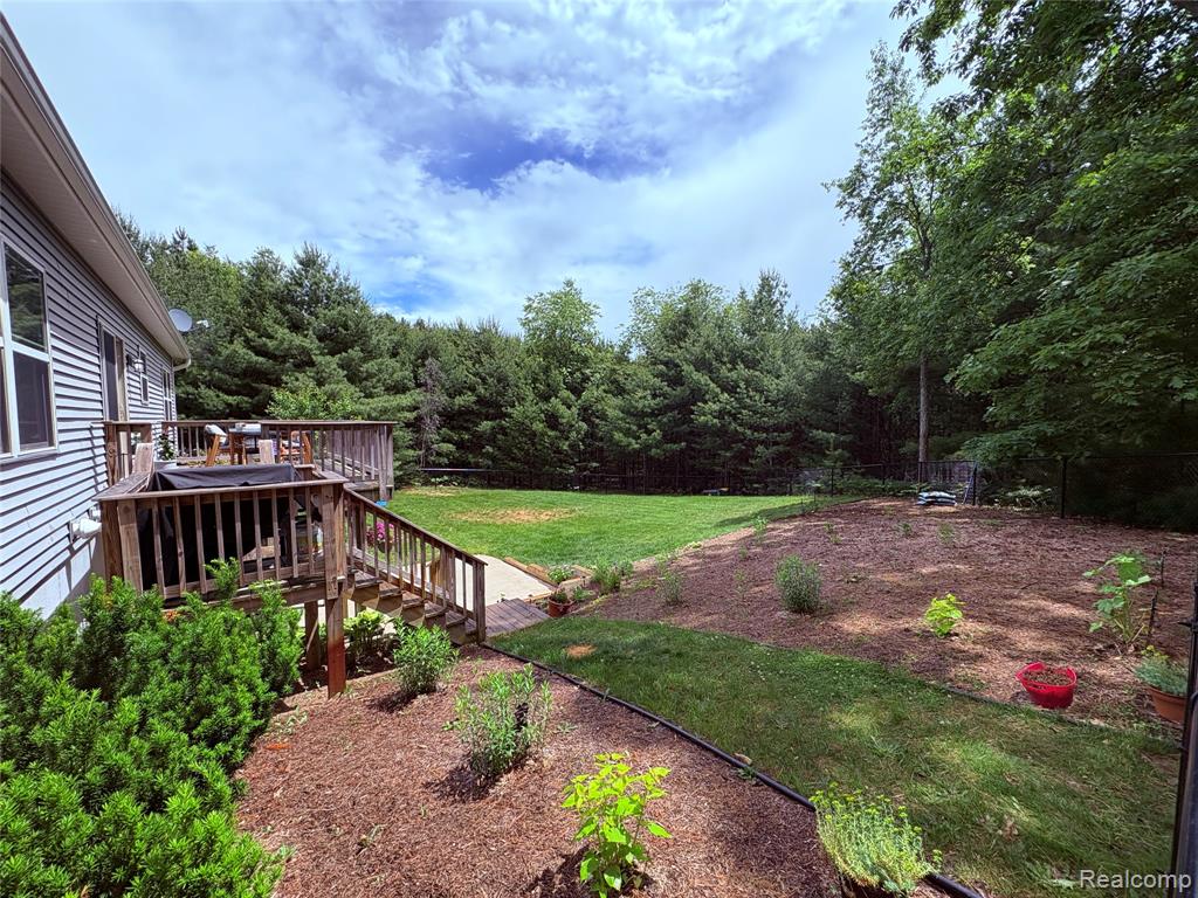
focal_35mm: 14
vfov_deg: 85.7
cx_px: 599
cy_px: 449
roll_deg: +0.7
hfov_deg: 102.1
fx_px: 485
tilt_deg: -2.8
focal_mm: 2.22
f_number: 2.2
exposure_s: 1/1420
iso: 64
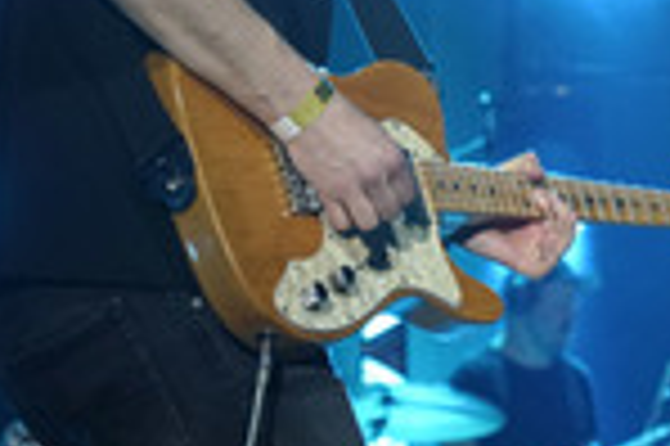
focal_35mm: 173
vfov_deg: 7.9
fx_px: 3216
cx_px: 636
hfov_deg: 11.8
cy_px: 0
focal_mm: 57
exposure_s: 1/250
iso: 2000
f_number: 4.5
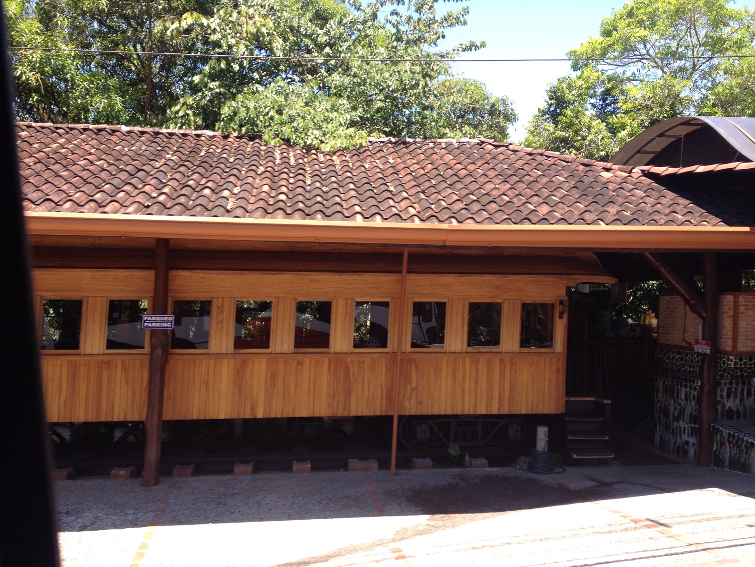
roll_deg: -1.4
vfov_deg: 40.7
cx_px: 378
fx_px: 763
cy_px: 284
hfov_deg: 52.6
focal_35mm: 35
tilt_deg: -5.1
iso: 50
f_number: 2.4
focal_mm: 4.28
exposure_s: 1/389
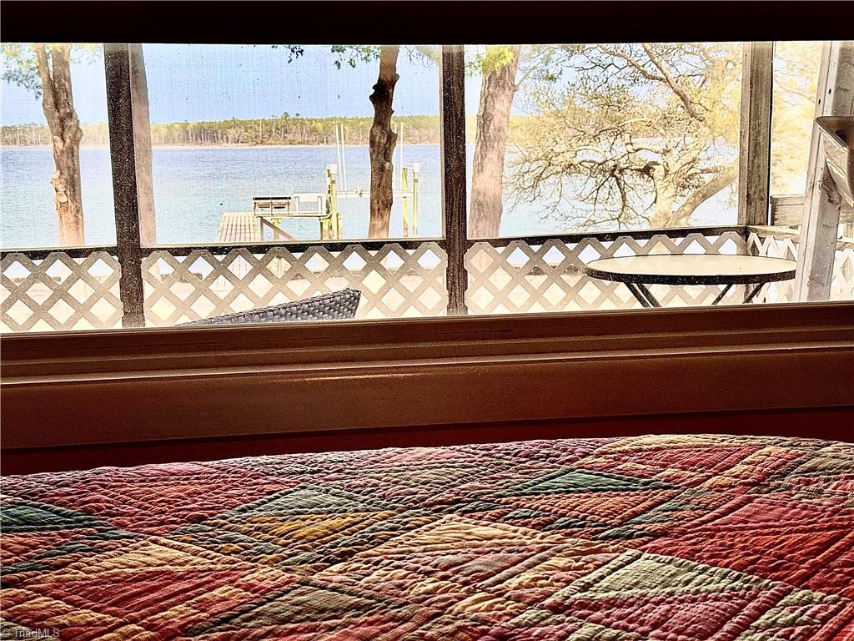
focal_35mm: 48
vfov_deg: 30.3
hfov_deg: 39.7
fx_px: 1184
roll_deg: +0.7
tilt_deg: -8.4
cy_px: 320
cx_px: 427
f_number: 1.78
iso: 64
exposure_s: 1/657
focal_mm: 6.76
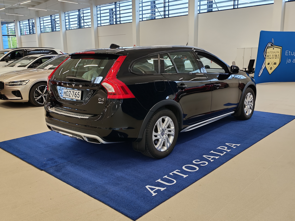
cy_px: 110
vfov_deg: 42.9
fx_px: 281
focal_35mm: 33
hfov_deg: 55.4
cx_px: 148
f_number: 1.9
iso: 160
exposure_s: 1/100
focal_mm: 6.12
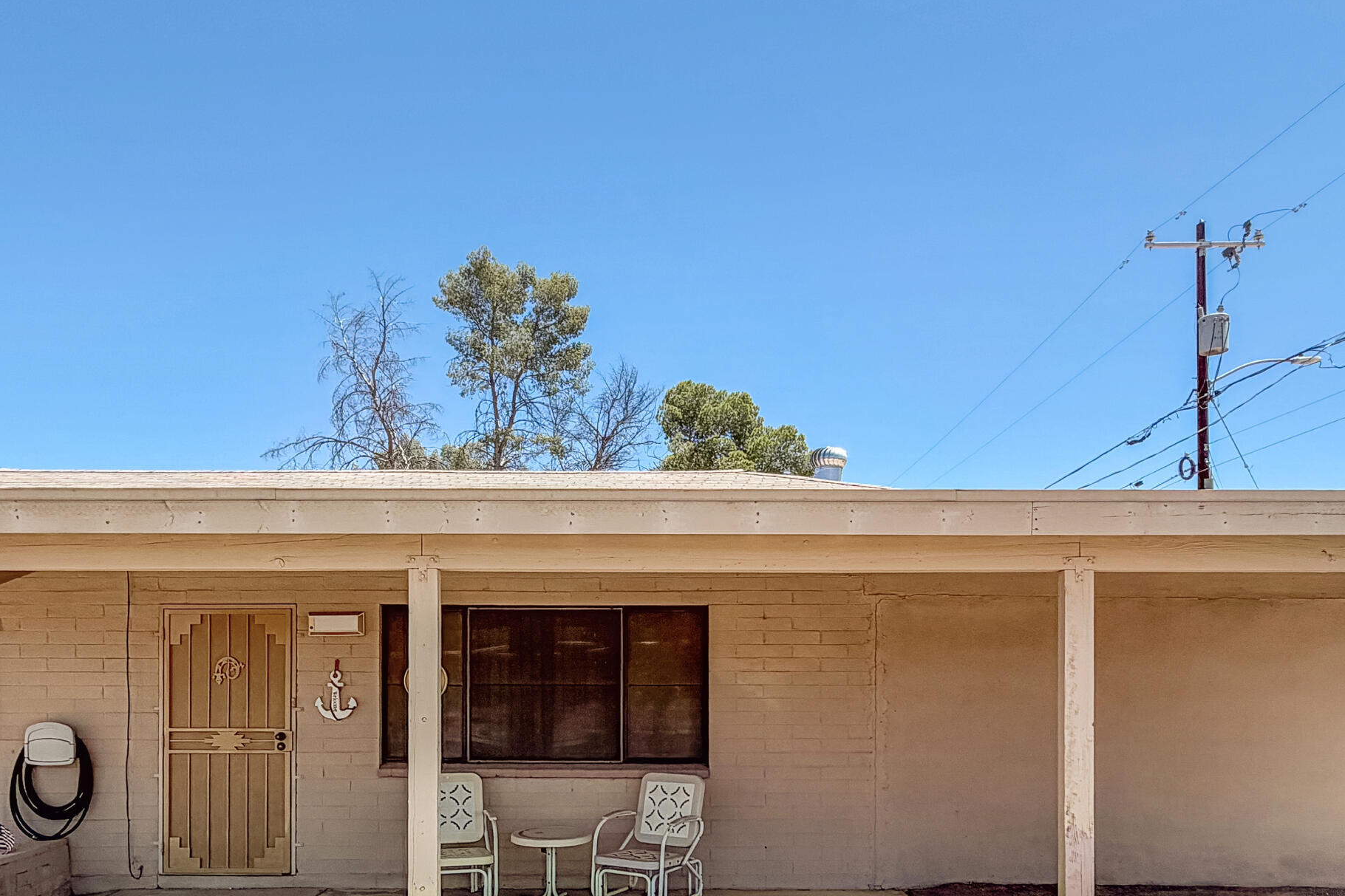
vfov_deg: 51.4
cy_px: 646
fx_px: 897
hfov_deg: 70.5
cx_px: 398
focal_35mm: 24
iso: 25
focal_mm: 2.22
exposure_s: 1/750
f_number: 2.2
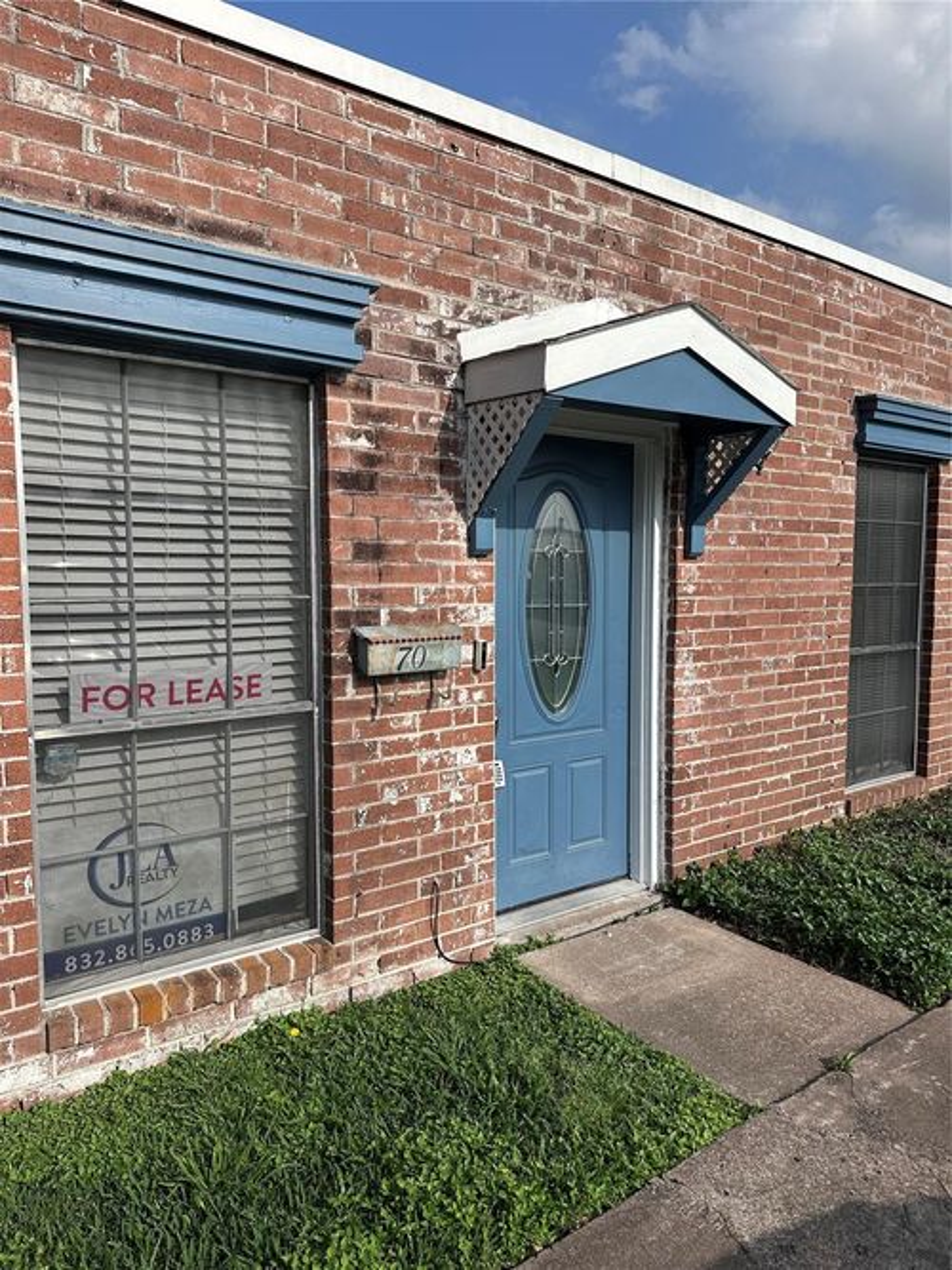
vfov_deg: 71.6
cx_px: 476
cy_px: 635
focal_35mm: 24
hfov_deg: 56.8
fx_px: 880
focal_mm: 6.86
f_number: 1.78
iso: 80
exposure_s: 1/5525
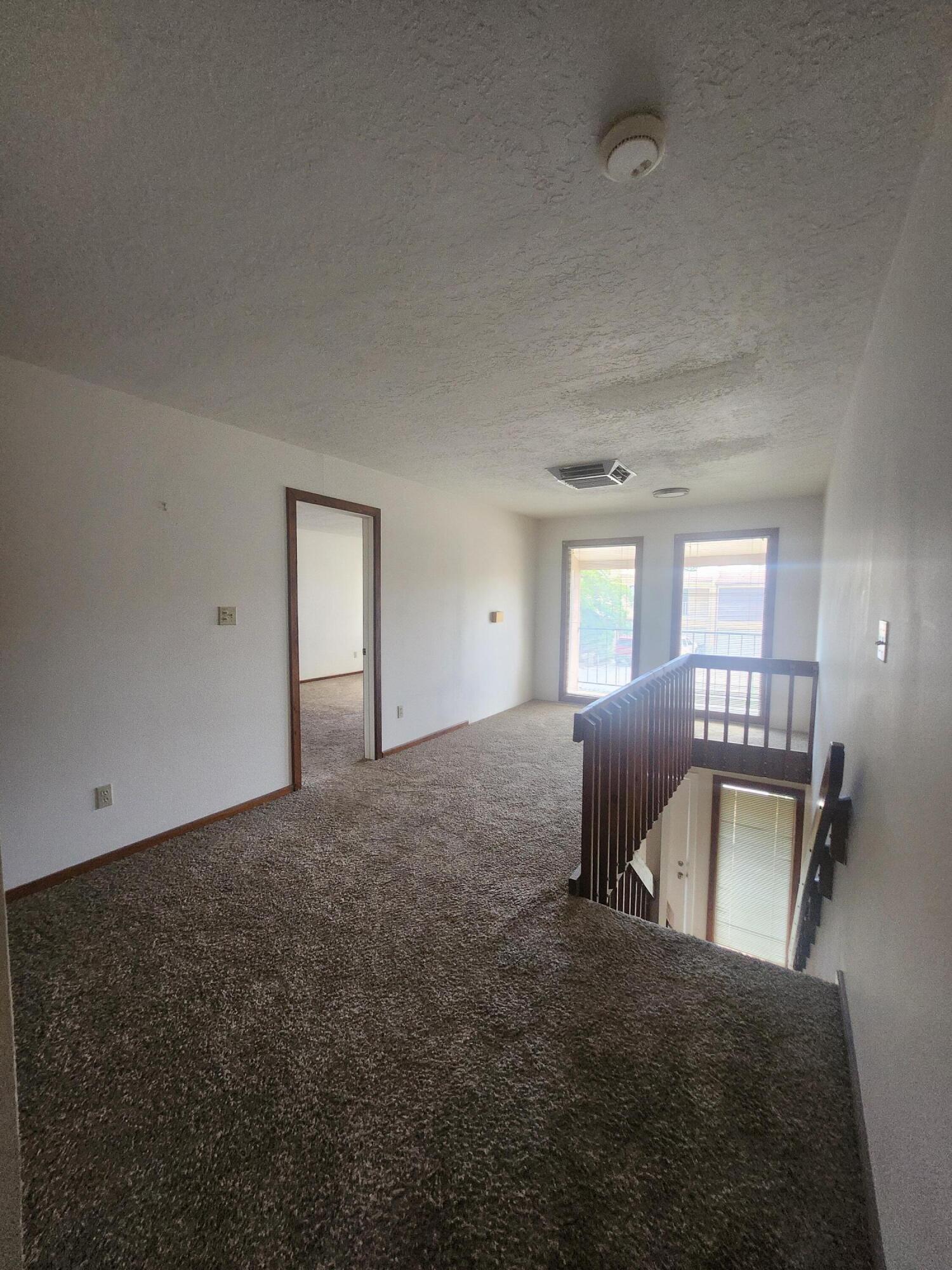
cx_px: 476
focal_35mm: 13
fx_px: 477
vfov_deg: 106.2
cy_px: 635
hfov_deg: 89.9
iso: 320
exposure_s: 1/60
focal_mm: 1.74
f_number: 2.2
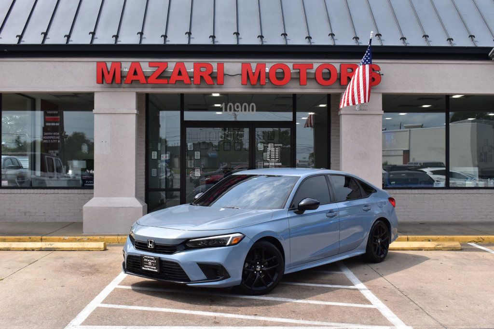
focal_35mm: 45
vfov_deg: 29.8
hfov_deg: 43.6
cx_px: 247
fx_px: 617
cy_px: 164
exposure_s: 1/500
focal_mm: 30
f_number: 11
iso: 400
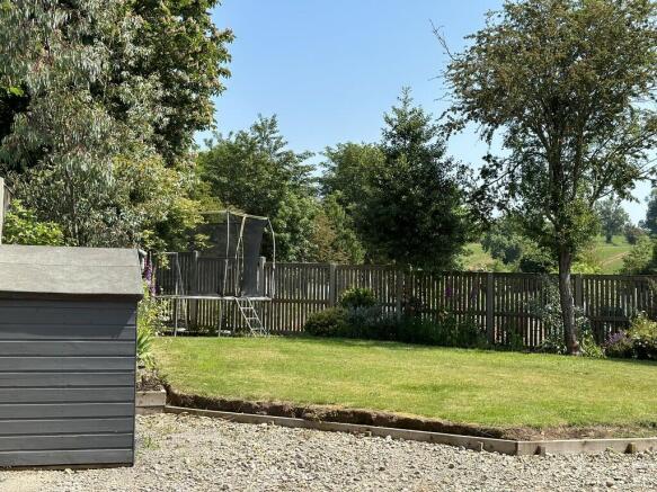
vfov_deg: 30.3
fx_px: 911
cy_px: 246
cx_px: 328
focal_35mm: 48
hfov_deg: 39.7
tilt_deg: +2.0
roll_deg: -1.7
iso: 80
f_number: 1.78
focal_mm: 6.86
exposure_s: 1/3597
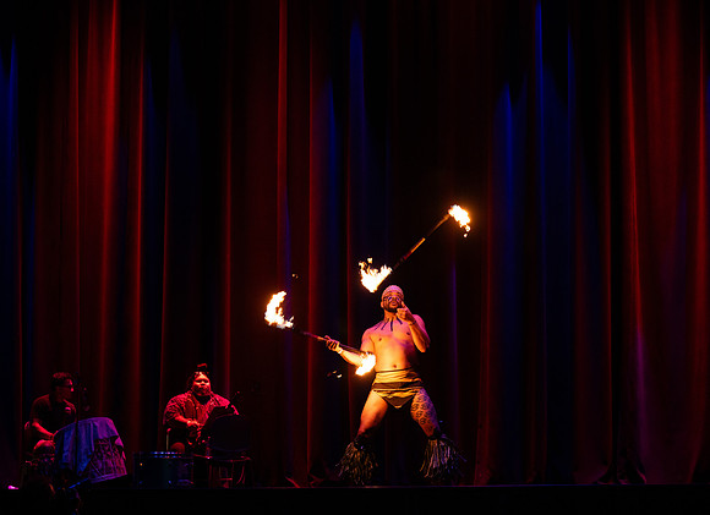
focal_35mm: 103
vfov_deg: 14.0
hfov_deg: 19.2
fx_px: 2096
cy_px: 270
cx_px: 406
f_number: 2.8
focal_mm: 93
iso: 3200
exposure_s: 1/200
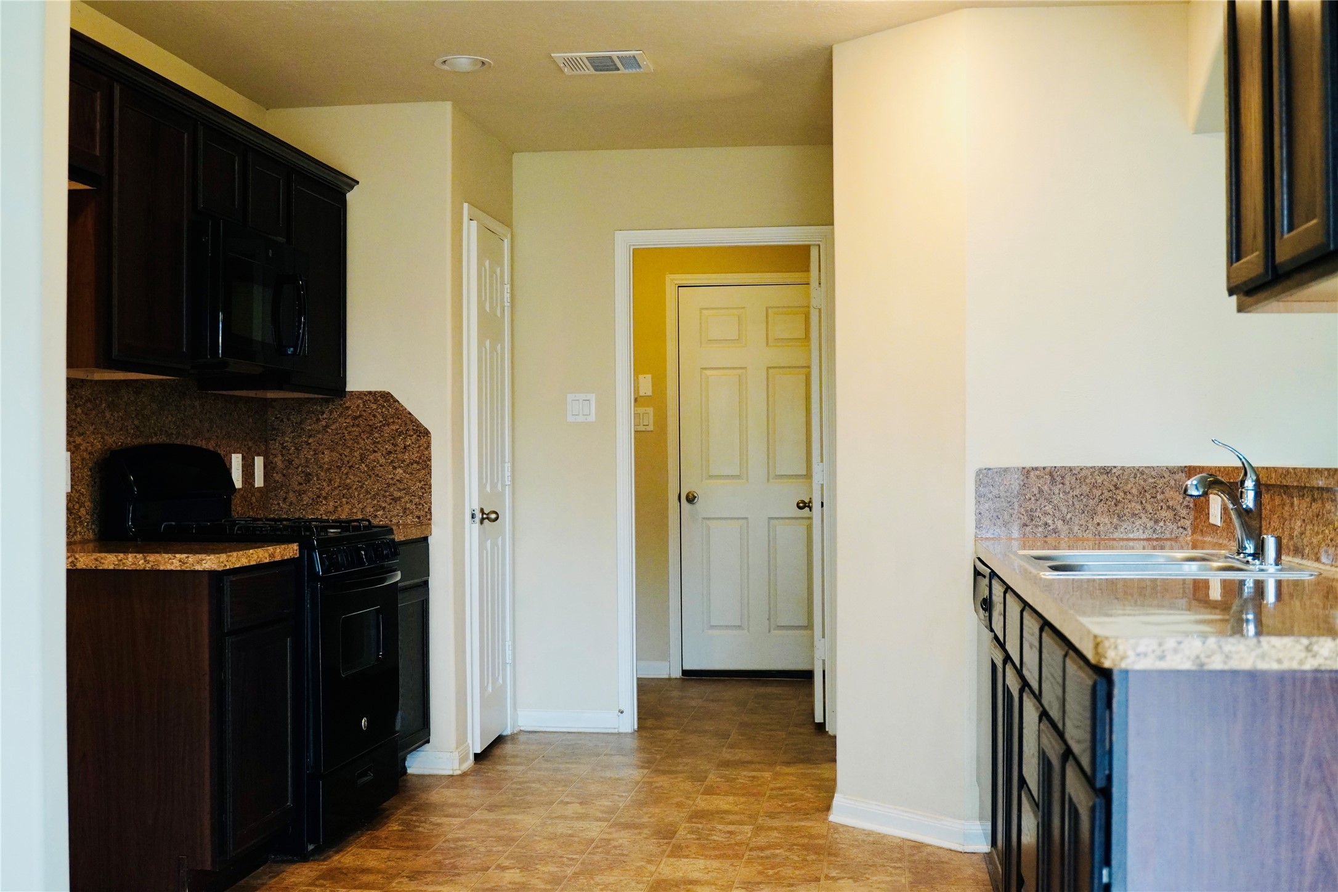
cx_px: 669
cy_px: 446
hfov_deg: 46.4
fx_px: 1561
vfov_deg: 31.9
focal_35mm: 42
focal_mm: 28
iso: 1600
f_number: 2.8
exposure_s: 1/160
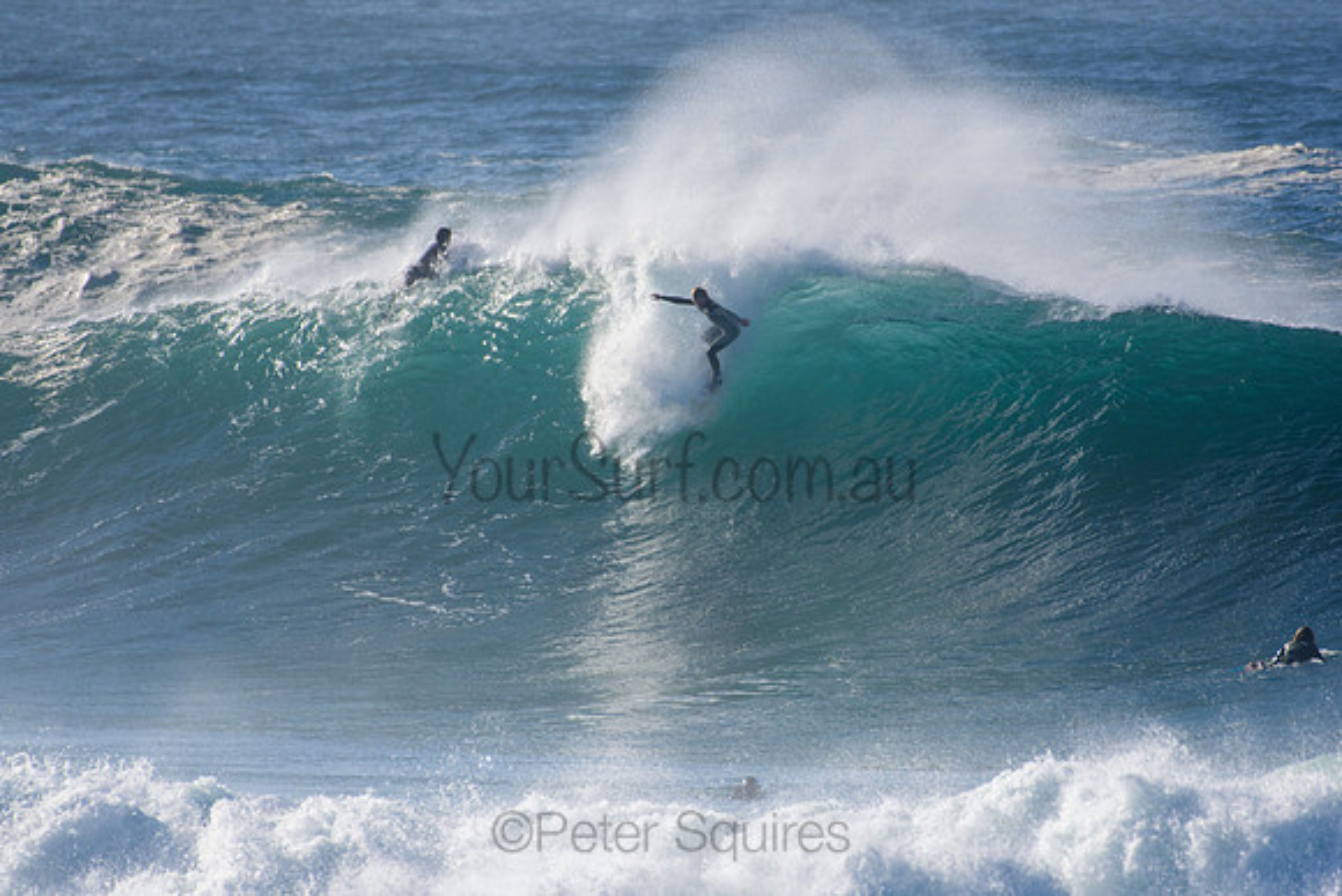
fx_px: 27964
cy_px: 448
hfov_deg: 2.7
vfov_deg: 1.8
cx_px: 671
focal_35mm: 750
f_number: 5.6
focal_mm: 500
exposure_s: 1/2000
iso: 320
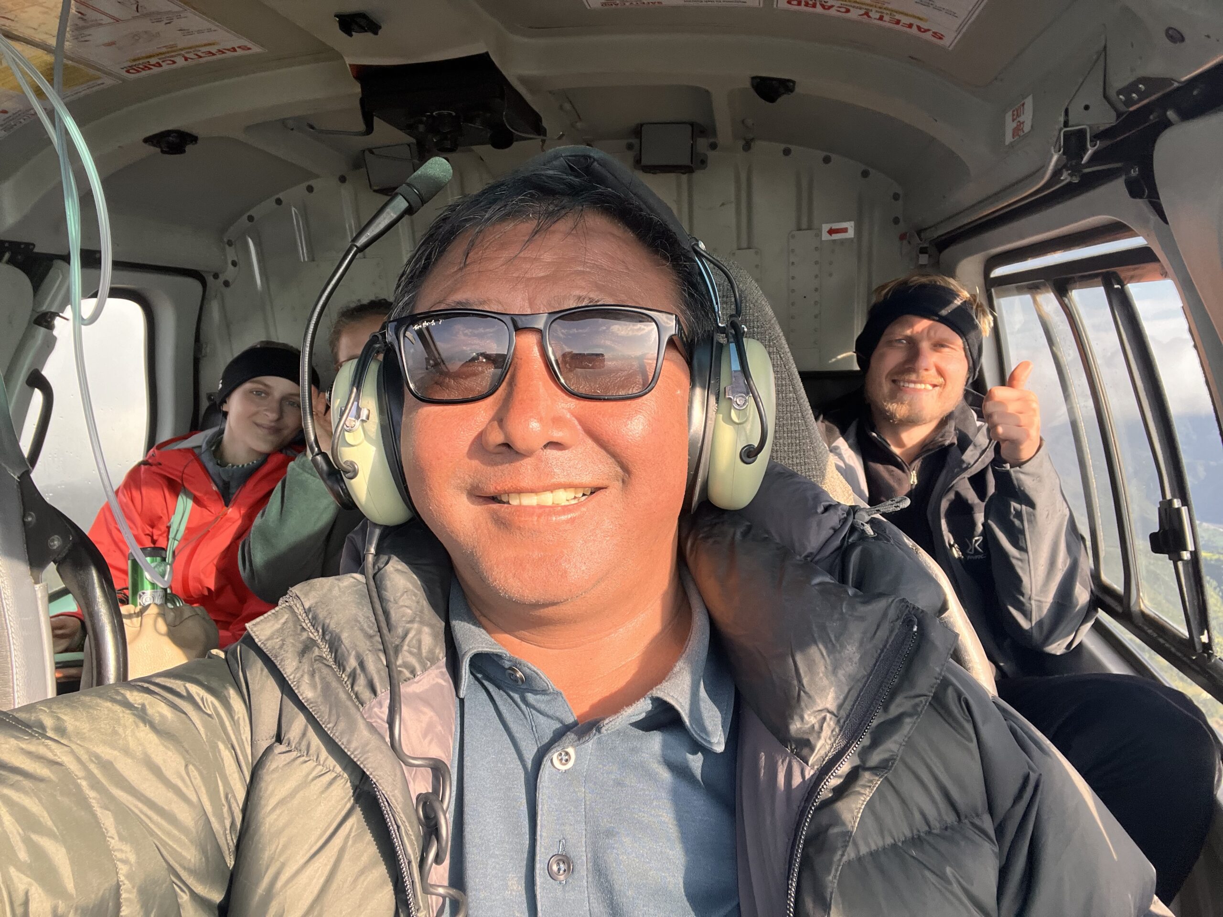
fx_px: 813
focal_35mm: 23
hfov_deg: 73.9
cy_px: 458
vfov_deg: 58.9
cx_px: 612
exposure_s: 1/299
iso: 32
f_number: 2.2
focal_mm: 2.71
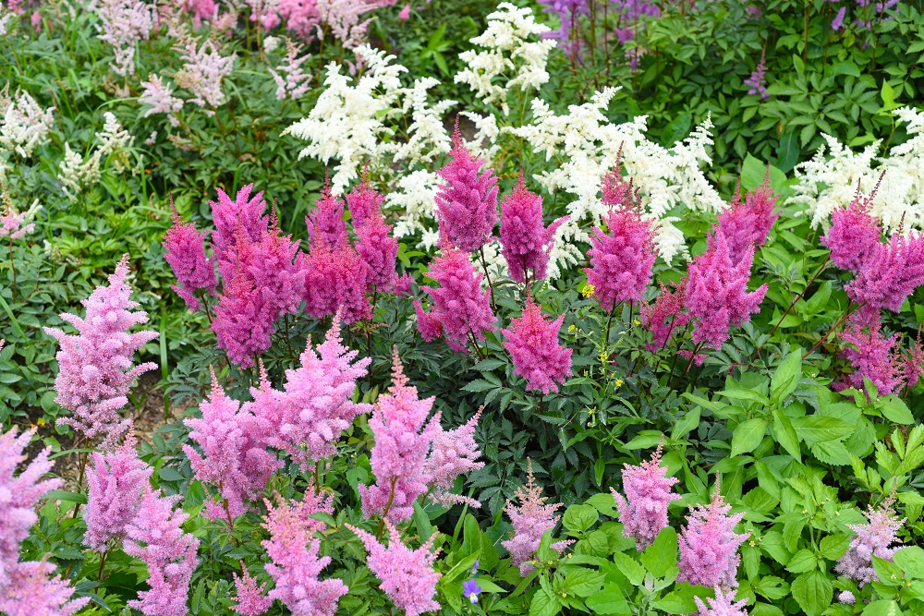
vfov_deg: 27.0
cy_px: 308
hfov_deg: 39.6
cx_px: 462
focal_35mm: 50
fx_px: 1283
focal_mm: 50
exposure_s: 1/1000
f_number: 5.6
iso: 400
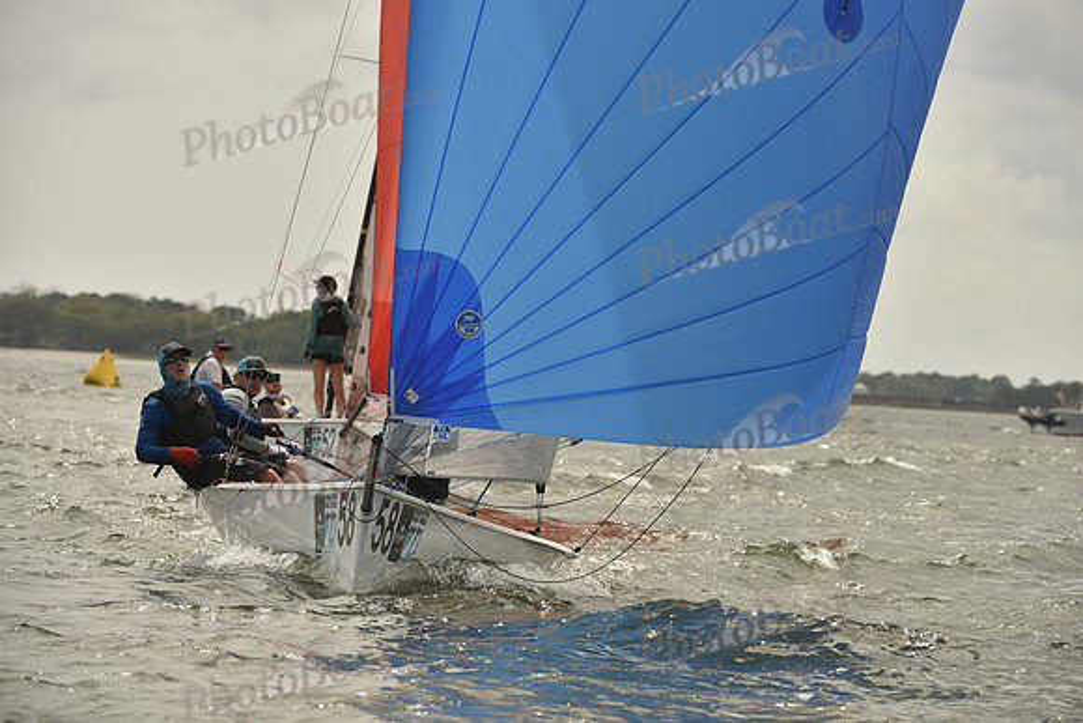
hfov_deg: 9.4
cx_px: 542
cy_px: 362
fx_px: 6620
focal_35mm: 220
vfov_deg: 6.2
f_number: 7.1
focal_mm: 220
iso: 320
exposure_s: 1/1600
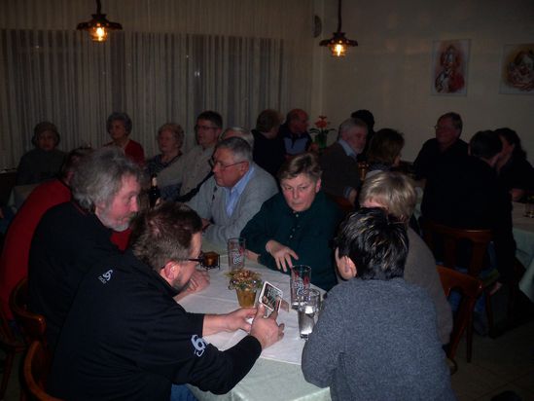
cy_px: 200
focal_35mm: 38
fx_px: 586
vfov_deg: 37.7
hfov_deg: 49.0
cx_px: 267
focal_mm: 6.3
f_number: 3.5
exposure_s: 1/60
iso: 80
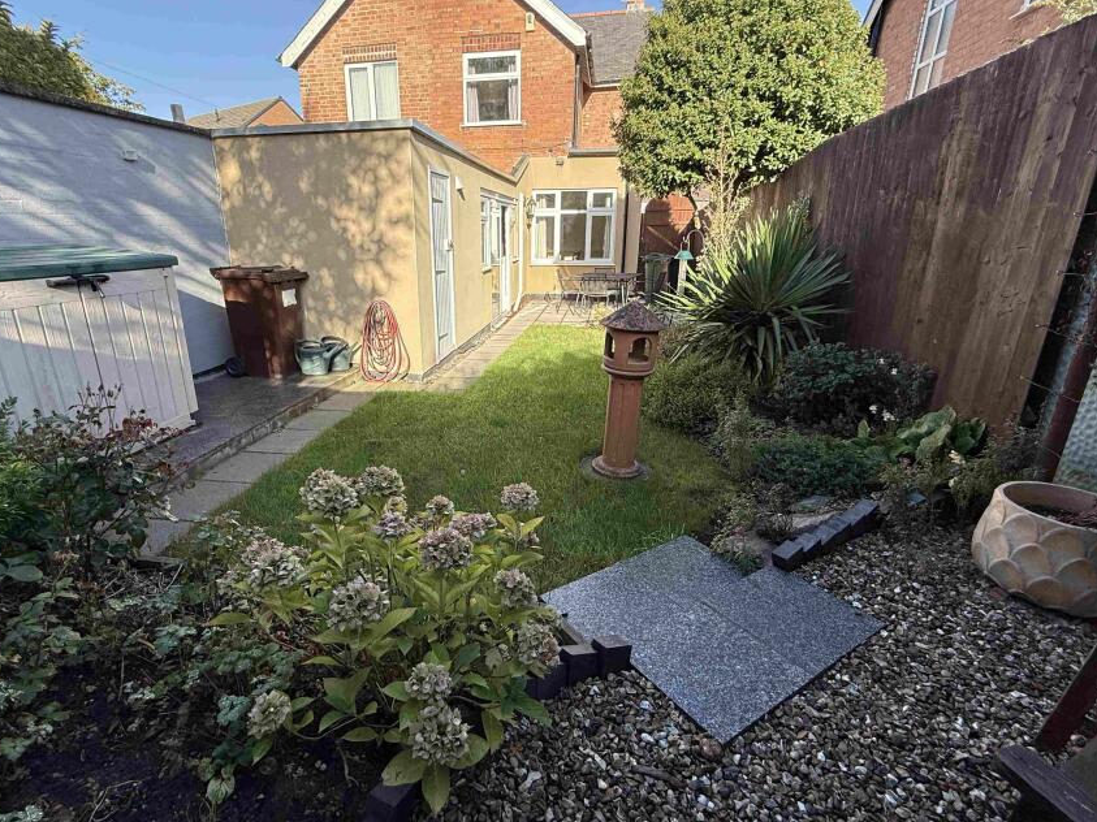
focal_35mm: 17
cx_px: 501
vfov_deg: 74.7
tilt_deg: -17.6
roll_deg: +0.3
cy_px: 406
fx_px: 539
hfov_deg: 90.8
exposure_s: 1/433
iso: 64
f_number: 2.2
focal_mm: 2.22
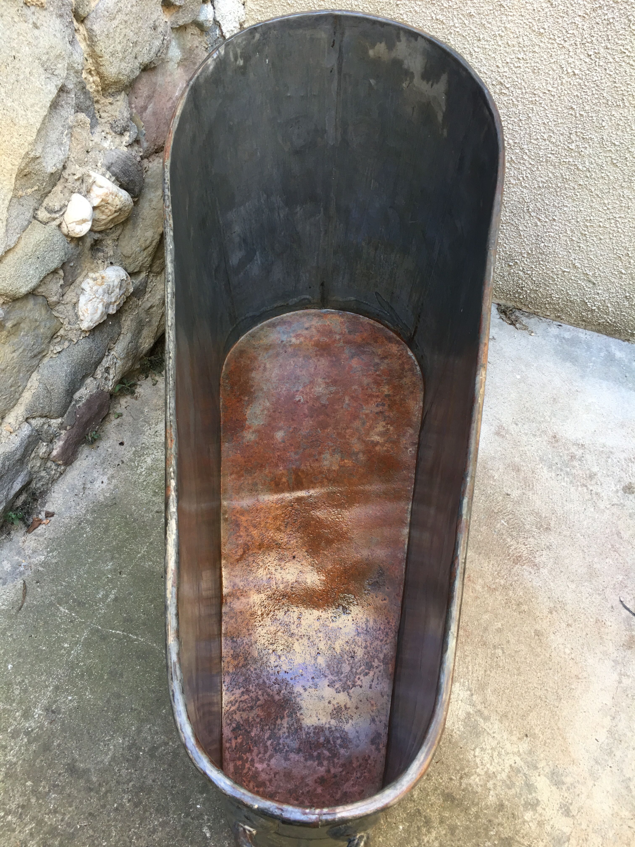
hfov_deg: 48.2
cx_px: 318
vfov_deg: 61.7
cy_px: 424
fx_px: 709
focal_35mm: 29
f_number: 2.2
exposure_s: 1/33
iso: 25
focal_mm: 4.15
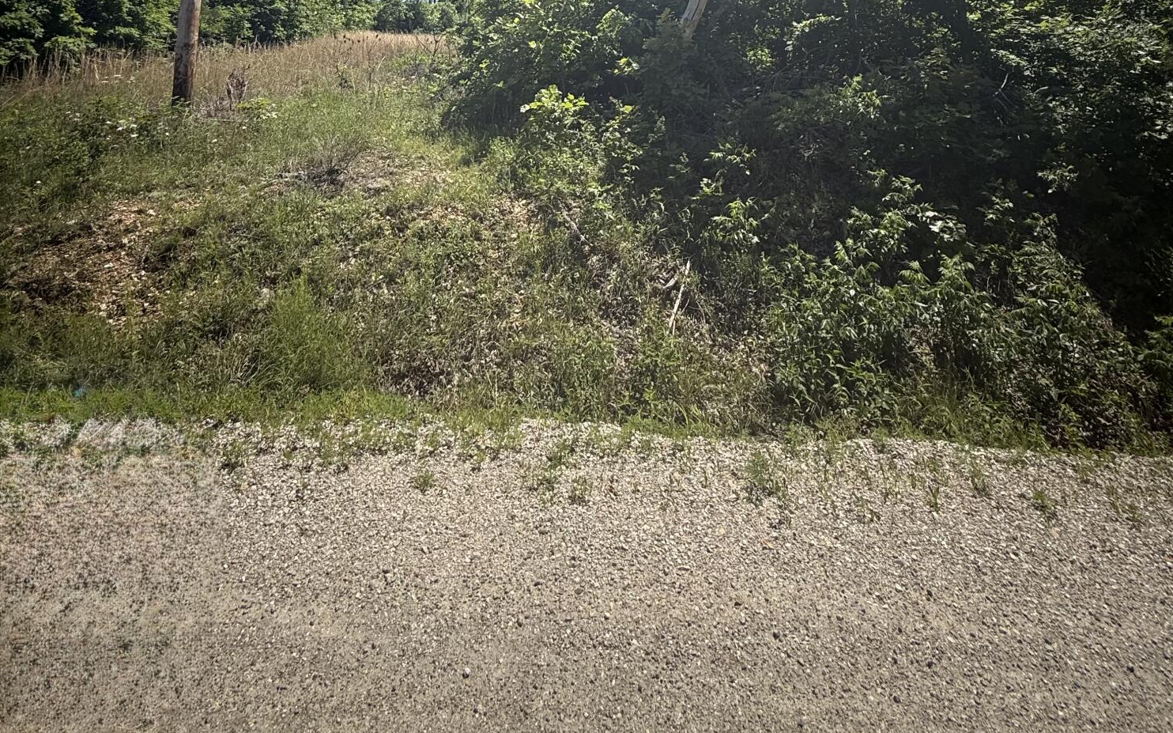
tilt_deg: +11.0
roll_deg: -0.7
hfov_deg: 85.1
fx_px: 639
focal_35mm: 20
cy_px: -40
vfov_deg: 46.8
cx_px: 589
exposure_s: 1/1497
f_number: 2.2
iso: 50
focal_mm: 2.22
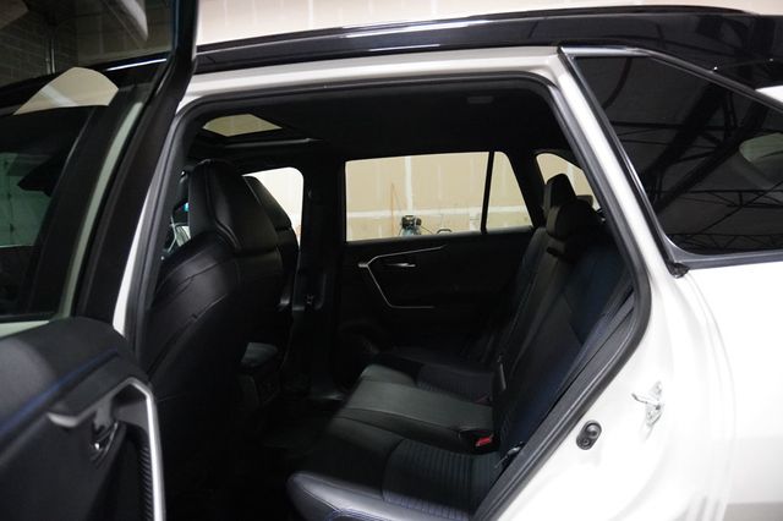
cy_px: 260
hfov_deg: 73.8
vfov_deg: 53.1
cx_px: 392
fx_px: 522
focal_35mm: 24
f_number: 3.5
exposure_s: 1/125
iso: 6400
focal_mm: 16
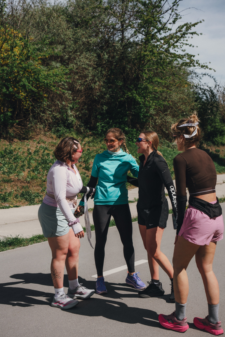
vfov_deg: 40.3
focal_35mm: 49
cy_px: 168
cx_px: 112
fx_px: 459
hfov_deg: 27.5
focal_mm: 49
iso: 125
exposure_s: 1/1250
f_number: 5
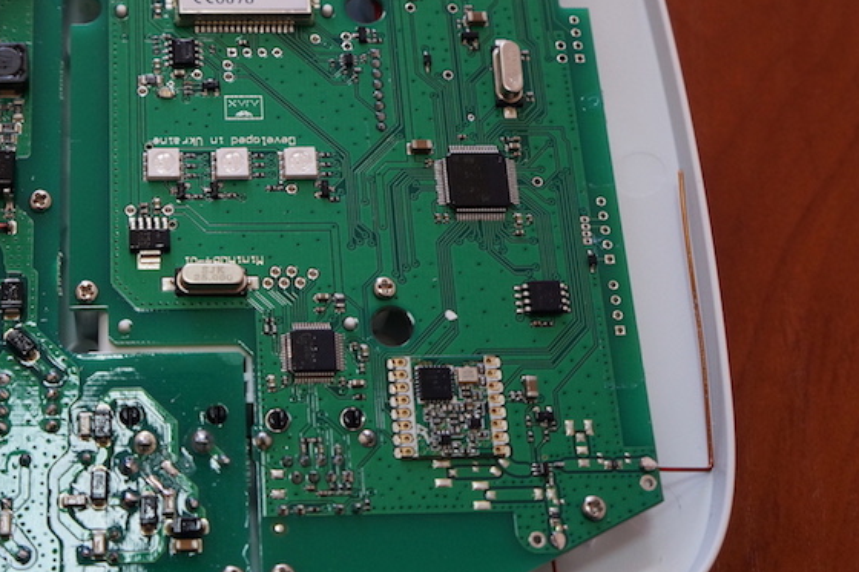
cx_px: 235
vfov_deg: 21.5
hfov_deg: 31.4
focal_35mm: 63
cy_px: 202
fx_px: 1503
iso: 800
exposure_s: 1/160
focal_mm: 28
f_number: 4
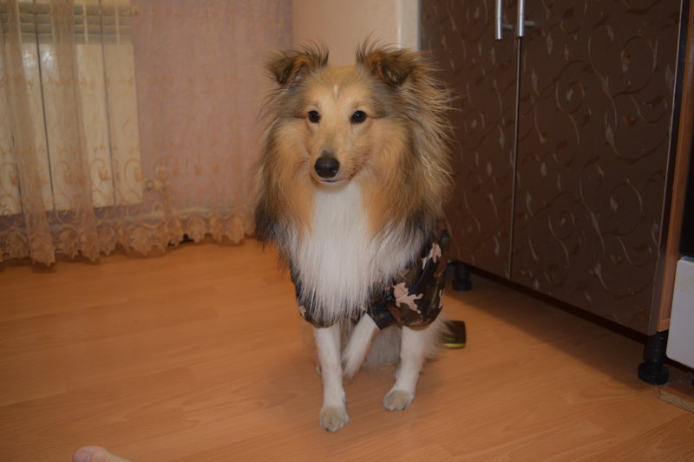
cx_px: 347
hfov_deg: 61.9
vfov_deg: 43.6
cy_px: 231
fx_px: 578
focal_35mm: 30
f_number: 3.8
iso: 450
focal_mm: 20
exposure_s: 1/30
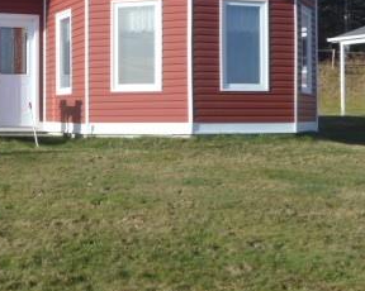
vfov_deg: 20.1
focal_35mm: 76
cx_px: 82
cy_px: 108
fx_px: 820
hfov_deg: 24.7
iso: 80
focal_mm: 6.3
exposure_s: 1/200
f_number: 5.6
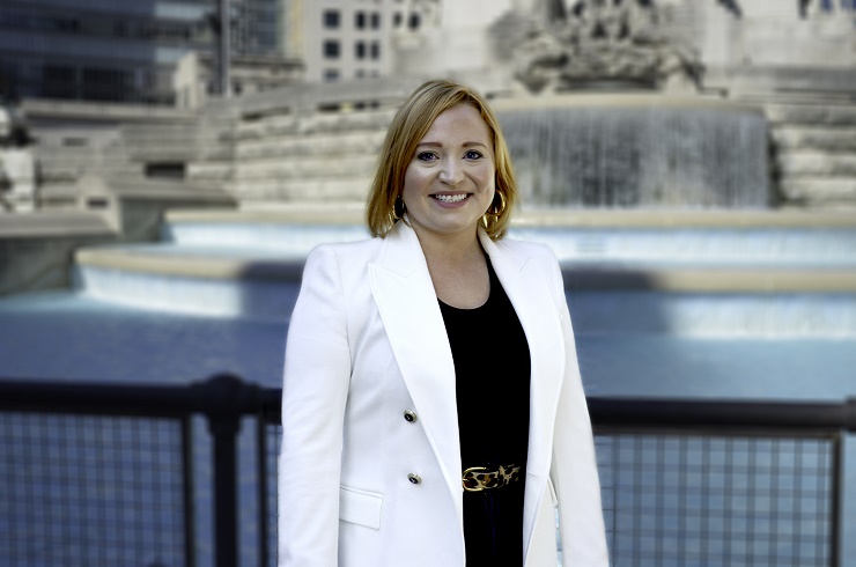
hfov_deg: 43.7
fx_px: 1068
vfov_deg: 29.7
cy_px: 284
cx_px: 428
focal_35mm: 45
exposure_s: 1/1600
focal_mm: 30
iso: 200
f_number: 4.5
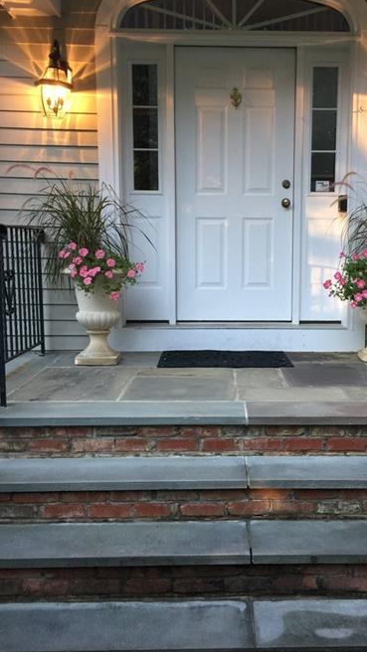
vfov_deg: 54.0
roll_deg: +0.0
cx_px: 238
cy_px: 332
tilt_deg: -7.0
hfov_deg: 31.8
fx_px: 640
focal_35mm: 37
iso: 32
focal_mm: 4.15
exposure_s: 1/30
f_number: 2.2
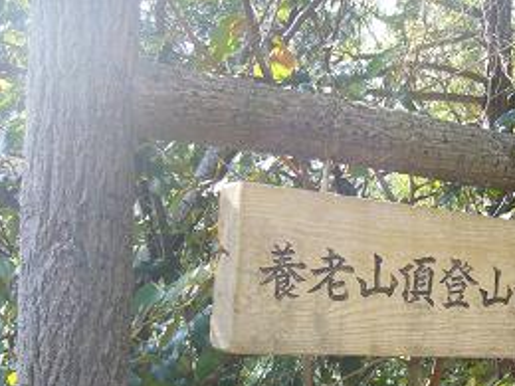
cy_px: 280
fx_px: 848
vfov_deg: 25.4
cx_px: 383
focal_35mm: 57
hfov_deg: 33.2
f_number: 2.8
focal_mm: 5.8
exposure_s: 1/125
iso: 80
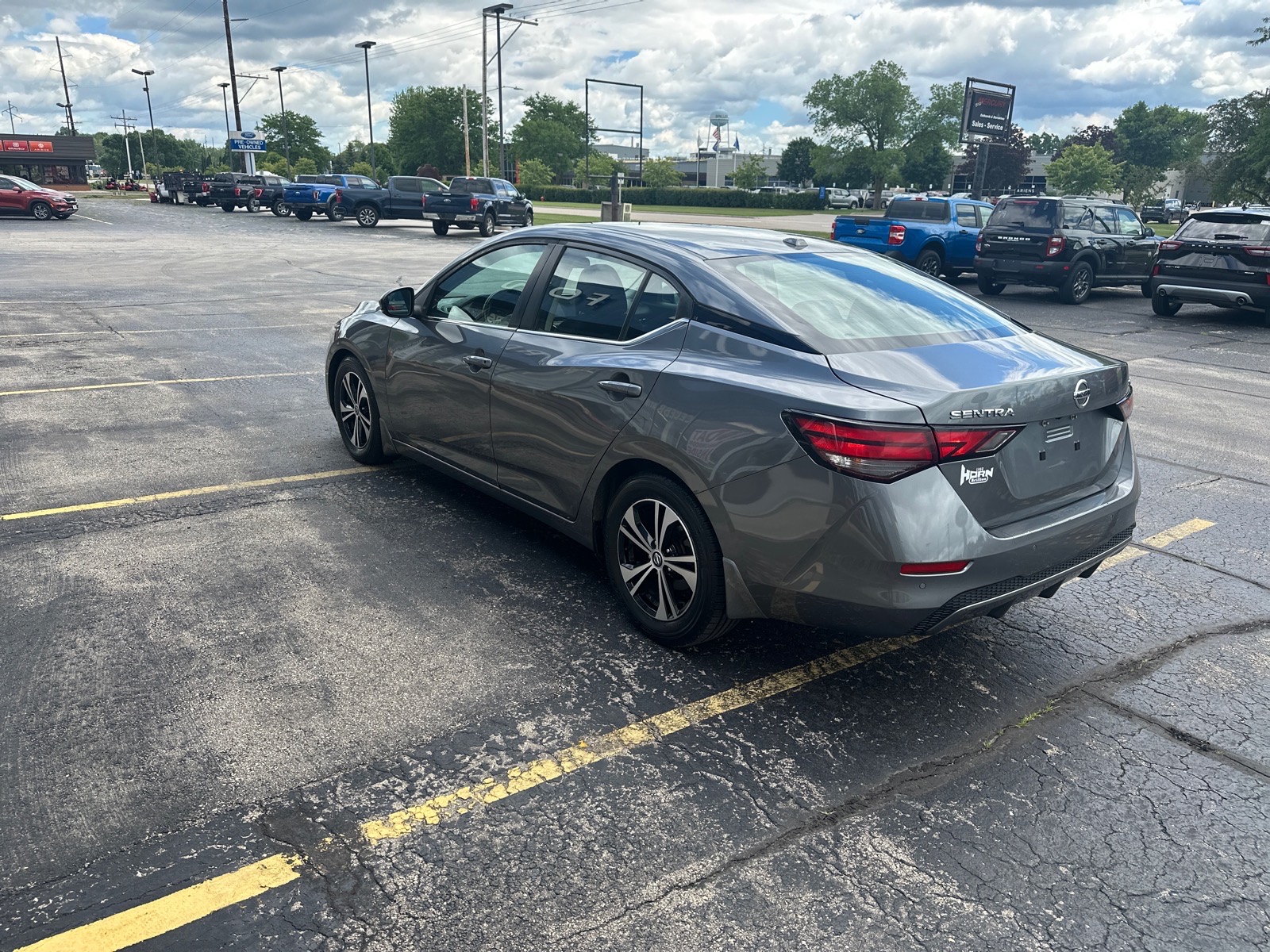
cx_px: 635
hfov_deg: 71.6
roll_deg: -1.8
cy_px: 476
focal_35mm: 24
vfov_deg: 56.8
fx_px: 881
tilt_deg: -18.1
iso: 80
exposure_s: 1/1613
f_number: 1.78
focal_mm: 6.86
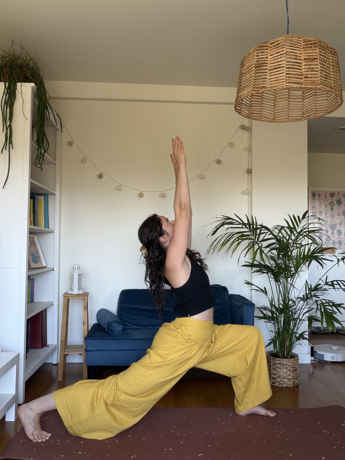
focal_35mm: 30
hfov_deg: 46.8
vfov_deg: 60.0
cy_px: 230
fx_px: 399
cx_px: 172
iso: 80
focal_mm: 2.71
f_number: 1.9
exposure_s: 1/89
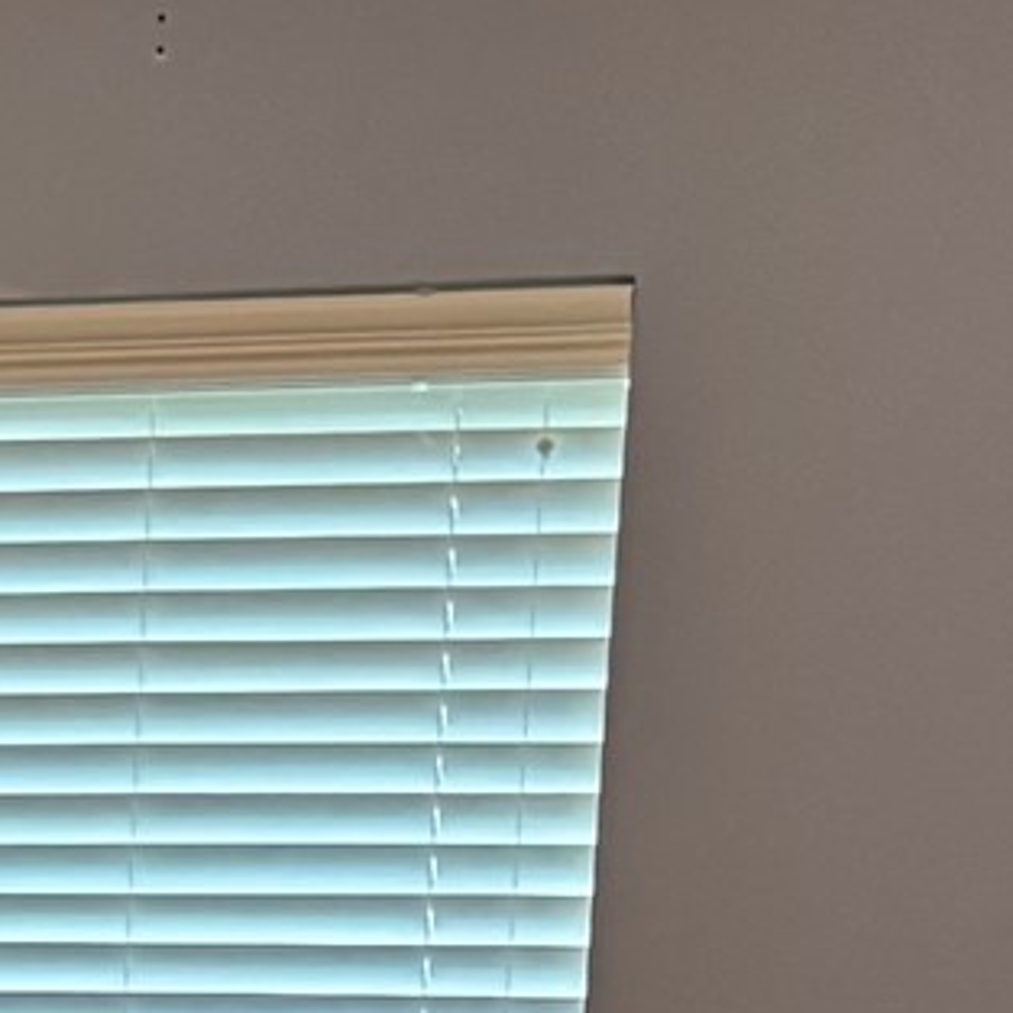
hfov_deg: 12.2
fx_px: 4602
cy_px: 2631
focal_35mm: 139
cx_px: -340
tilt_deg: -19.1
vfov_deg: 10.4
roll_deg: +0.2
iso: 640
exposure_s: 1/60
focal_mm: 6.76
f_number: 1.78
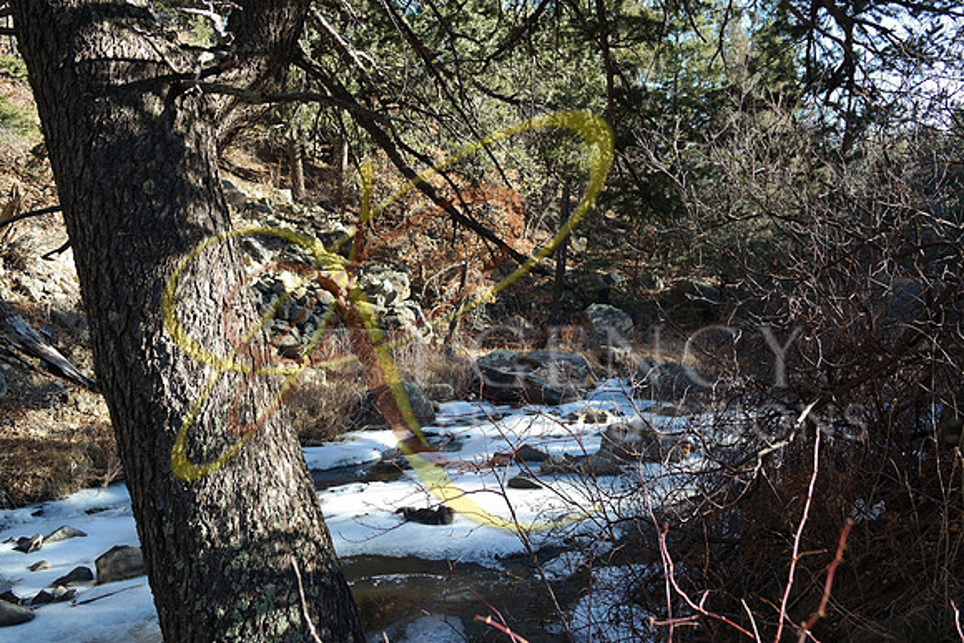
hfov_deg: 61.9
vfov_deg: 43.6
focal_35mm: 30
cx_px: 482
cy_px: 322
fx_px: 803
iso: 100
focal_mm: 20
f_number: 4
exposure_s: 1/100
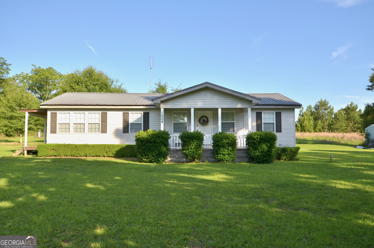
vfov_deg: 47.7
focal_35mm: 27
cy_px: 124
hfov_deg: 67.5
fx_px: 280
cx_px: 187
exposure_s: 1/400
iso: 200
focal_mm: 18
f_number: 8
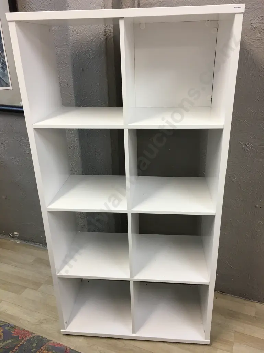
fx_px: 295
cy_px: 176
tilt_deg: -21.6
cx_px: 132
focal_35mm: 29
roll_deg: +0.3
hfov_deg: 48.2
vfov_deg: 61.7
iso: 40
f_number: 2.2
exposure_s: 1/33
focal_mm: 4.15
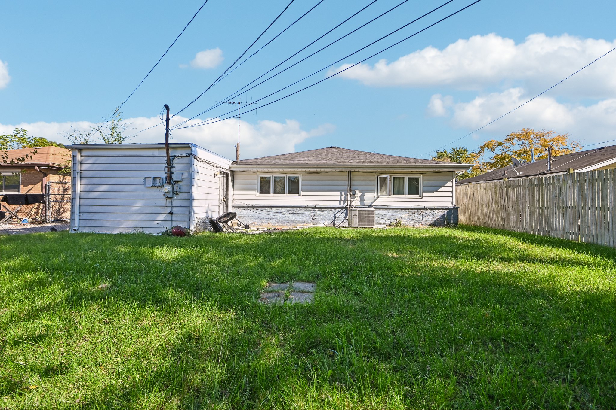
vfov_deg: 73.7
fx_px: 274
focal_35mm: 16
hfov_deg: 96.7
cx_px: 308
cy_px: 205
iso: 400
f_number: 13
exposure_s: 1/160
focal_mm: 16
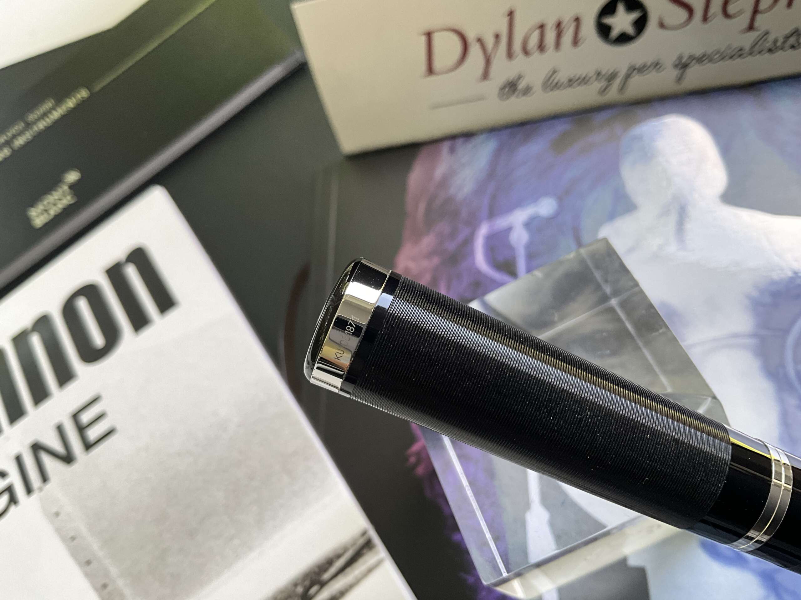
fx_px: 671
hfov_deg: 61.7
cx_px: 400
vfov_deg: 48.2
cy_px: 300
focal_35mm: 29
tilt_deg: -59.3
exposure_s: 1/122
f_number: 1.8
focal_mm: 3
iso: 64
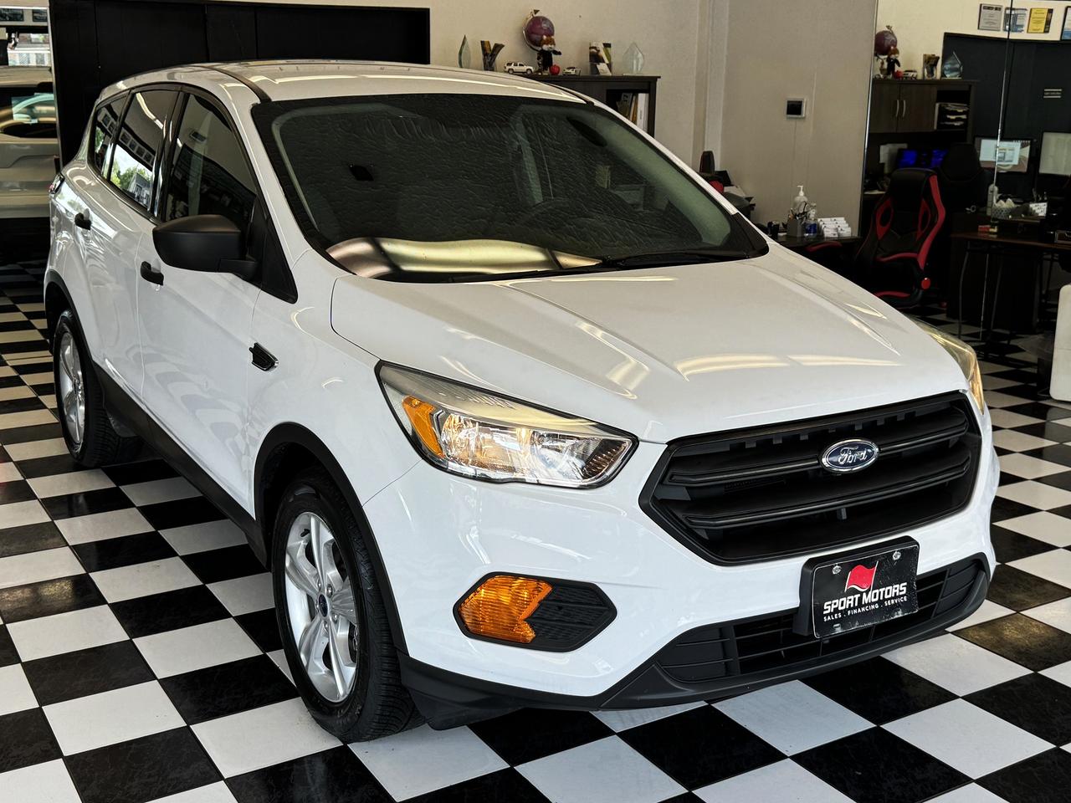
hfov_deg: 46.8
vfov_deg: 36.0
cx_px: 536
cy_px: 402
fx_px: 1238
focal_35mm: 40
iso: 80
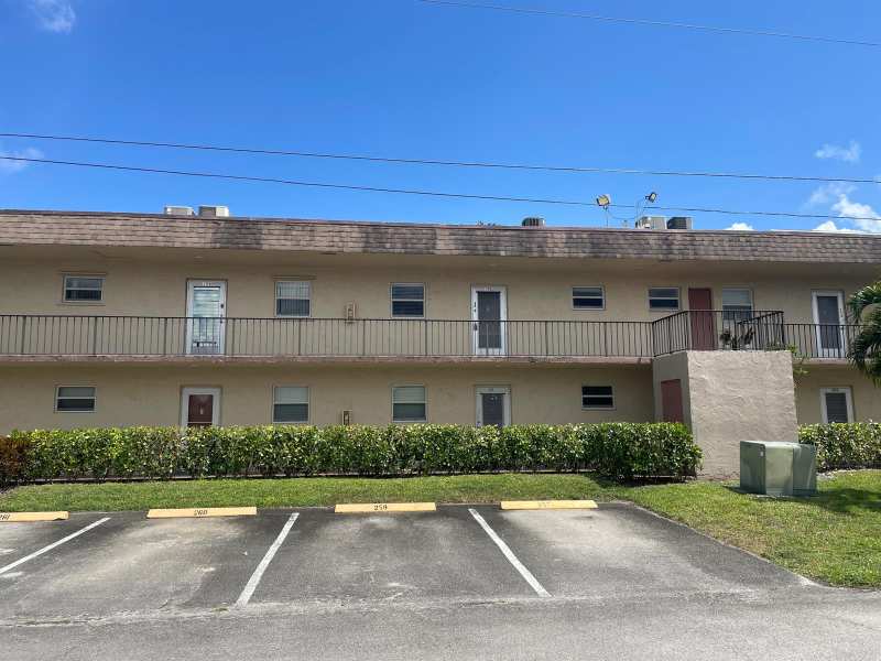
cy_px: 330
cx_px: 440
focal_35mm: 26
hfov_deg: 67.3
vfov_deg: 53.1
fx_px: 662
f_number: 1.6
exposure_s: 1/3861
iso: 32
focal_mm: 4.2
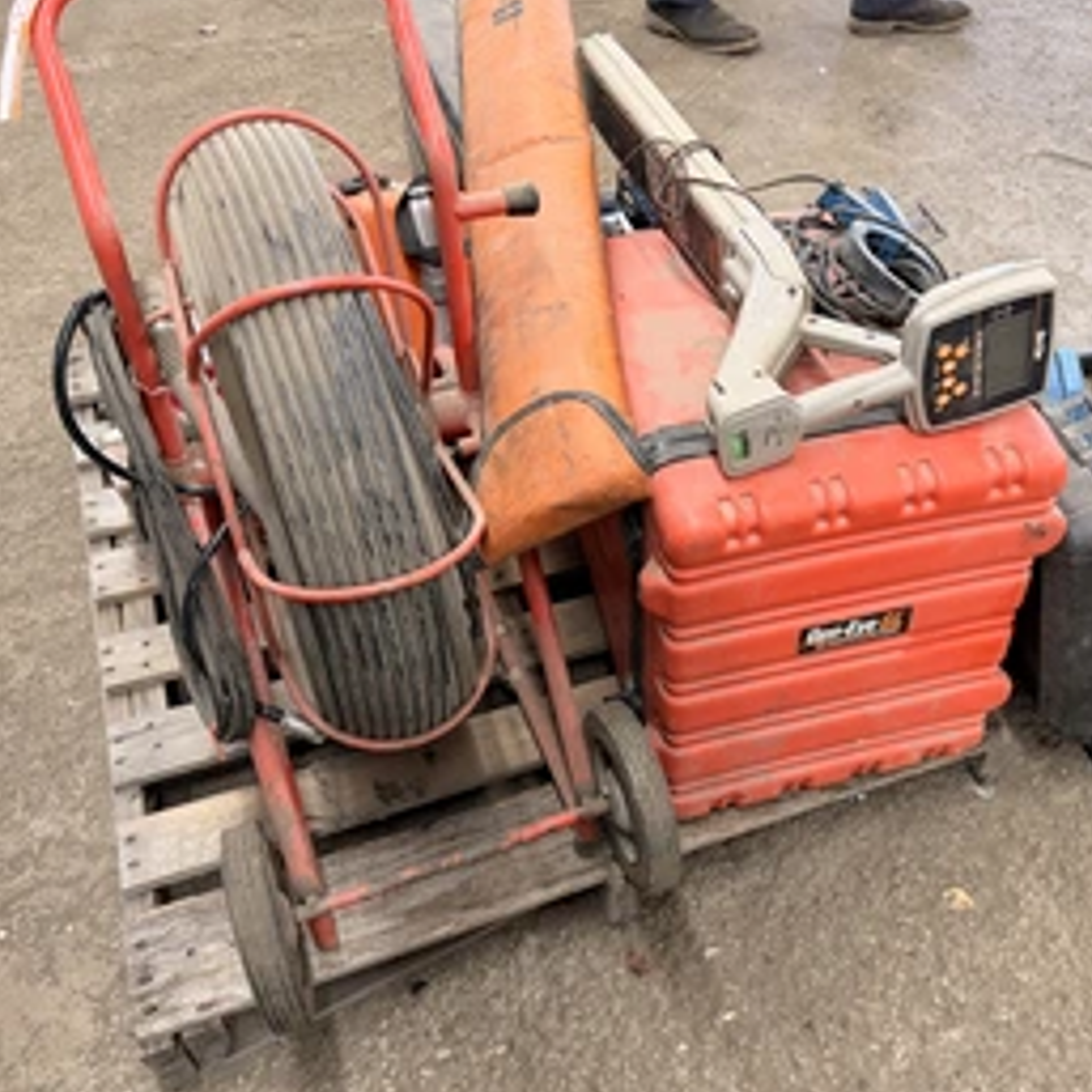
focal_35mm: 33
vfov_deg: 49.7
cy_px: 561
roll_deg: +0.6
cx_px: 676
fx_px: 1178
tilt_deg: -42.3
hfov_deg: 49.3
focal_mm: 6.76
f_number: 1.78
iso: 200
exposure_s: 1/60
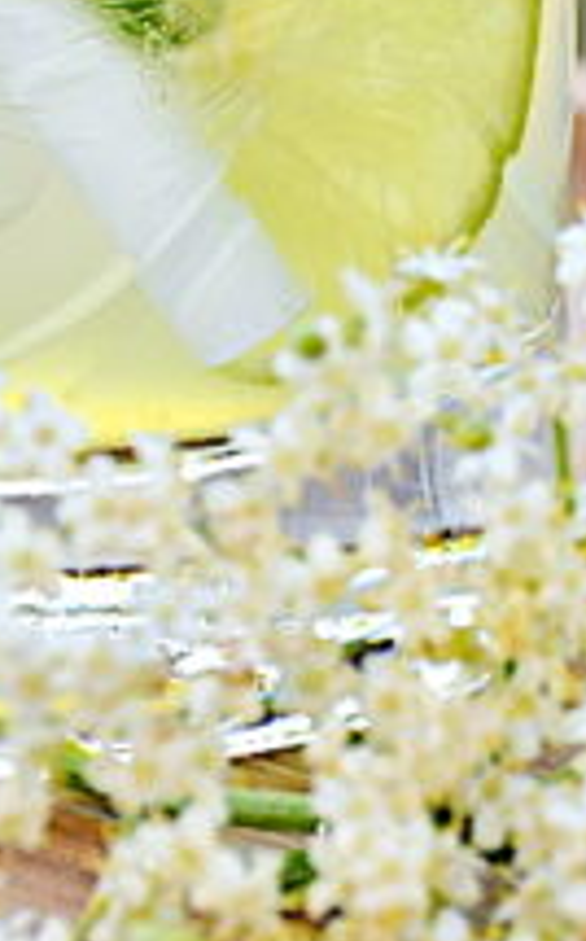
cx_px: 660
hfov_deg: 3.6
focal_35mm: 359
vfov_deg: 5.8
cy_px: 44
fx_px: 9192
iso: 360
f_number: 8
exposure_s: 1/125
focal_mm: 70
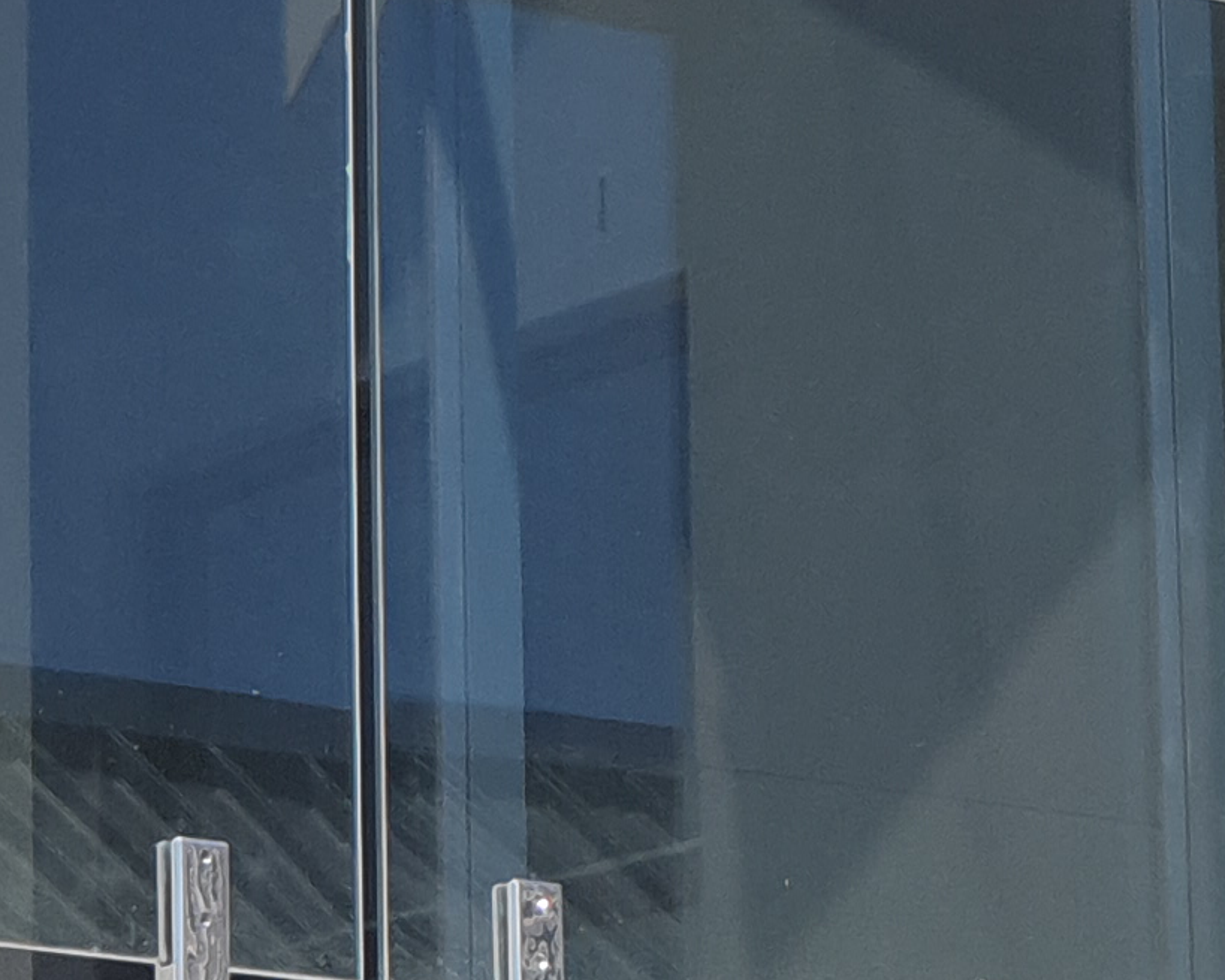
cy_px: 603
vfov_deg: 6.2
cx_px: 1147
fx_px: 9063
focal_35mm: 250
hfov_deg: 7.7
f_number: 2.4
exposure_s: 1/627
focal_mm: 6
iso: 32
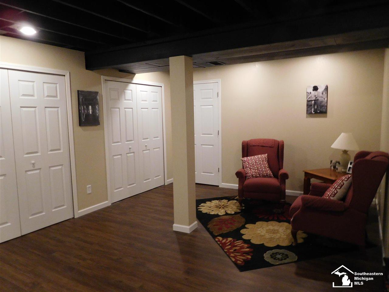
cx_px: 194
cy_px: 146
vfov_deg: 54.9
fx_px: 281
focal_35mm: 25
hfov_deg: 69.4
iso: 400
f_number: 3.4
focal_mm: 4.5
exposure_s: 1/13
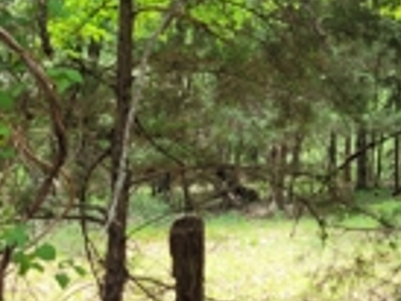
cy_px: 41
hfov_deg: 22.6
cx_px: 539
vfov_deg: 19.1
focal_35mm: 76
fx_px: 881
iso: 40
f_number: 1.8
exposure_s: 1/230
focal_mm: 5.4
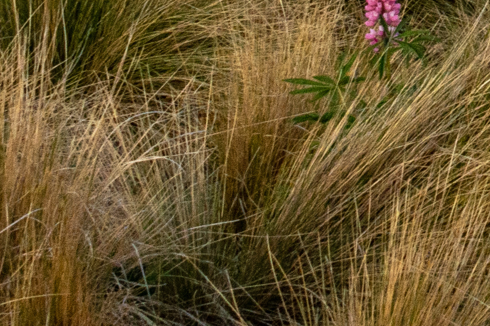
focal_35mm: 231
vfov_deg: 5.7
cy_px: -467
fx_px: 3143
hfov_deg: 8.5
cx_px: 934
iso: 500
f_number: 11
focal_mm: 28
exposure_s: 1/80
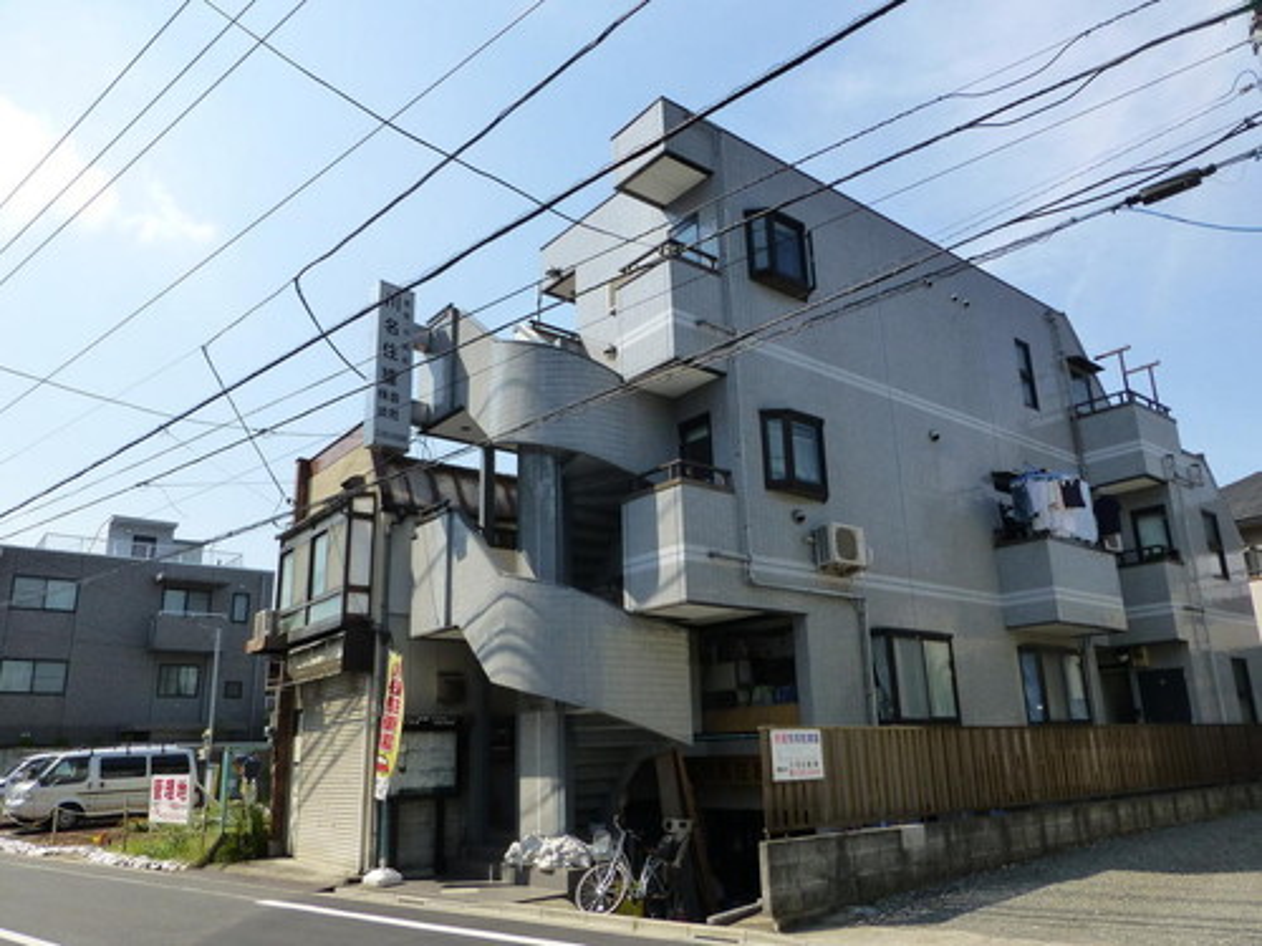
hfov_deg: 69.4
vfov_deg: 54.9
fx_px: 911
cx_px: 631
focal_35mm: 25
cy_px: 473
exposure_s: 1/800
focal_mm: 4.4
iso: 160
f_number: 4
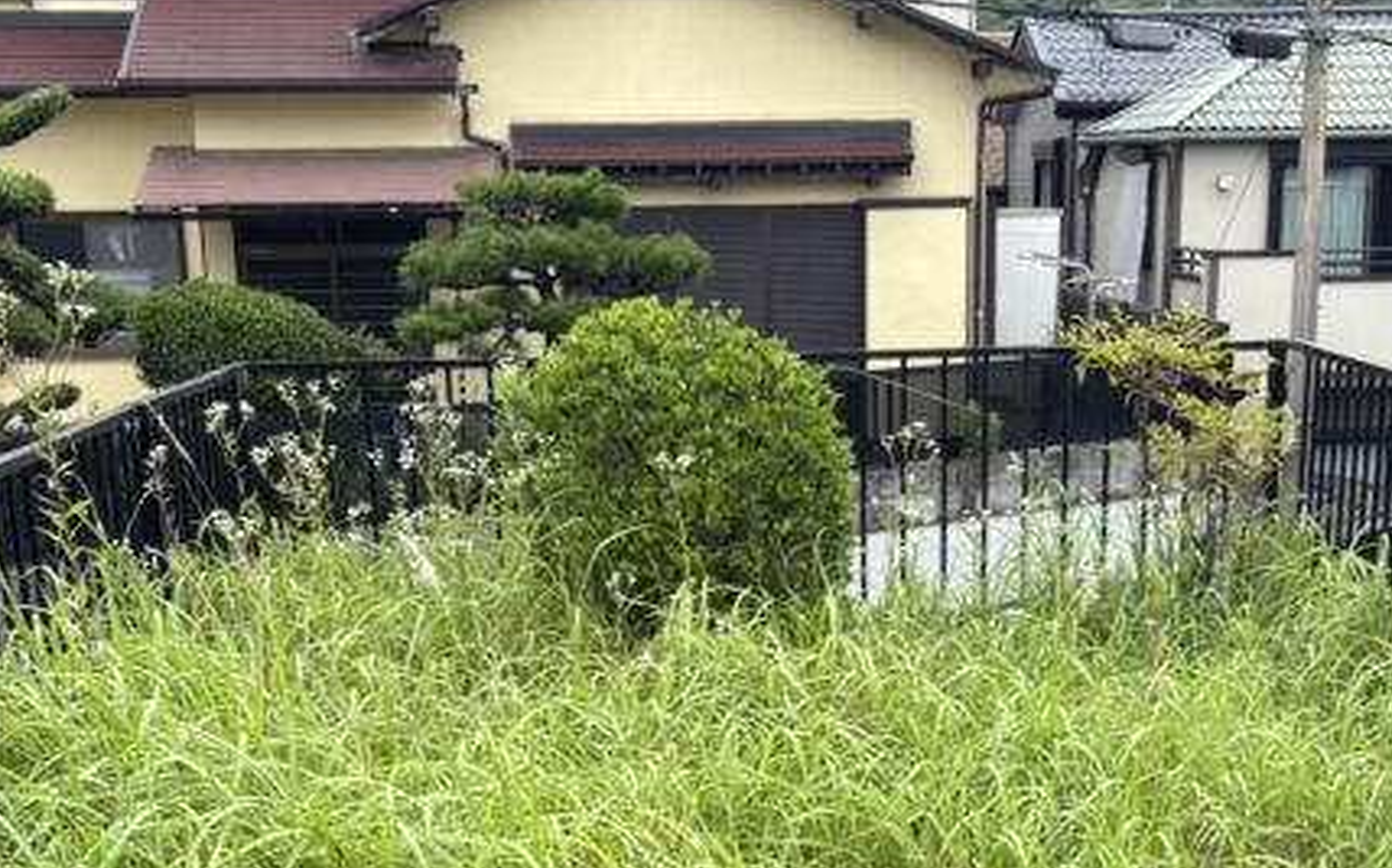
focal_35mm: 66
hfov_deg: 31.0
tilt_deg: -19.6
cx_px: 797
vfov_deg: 18.6
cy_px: 1053
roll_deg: +0.2
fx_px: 2502
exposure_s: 1/884
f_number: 1.6
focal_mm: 5.96
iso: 50
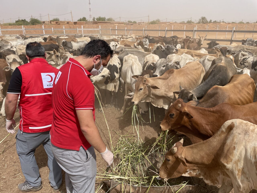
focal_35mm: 26
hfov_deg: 67.3
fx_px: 193
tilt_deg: -21.2
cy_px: 96
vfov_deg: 53.1
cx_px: 128
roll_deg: +0.7
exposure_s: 1/5291
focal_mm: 4.2
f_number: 1.6
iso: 50
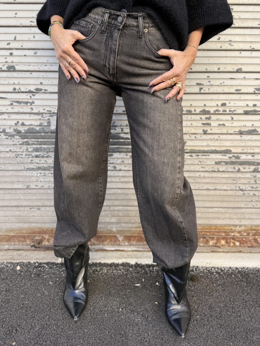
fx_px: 240
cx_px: 130
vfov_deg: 71.6
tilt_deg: -11.4
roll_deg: -1.1
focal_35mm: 24
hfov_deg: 56.8
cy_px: 173
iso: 80
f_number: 1.78
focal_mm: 6.76
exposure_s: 1/459
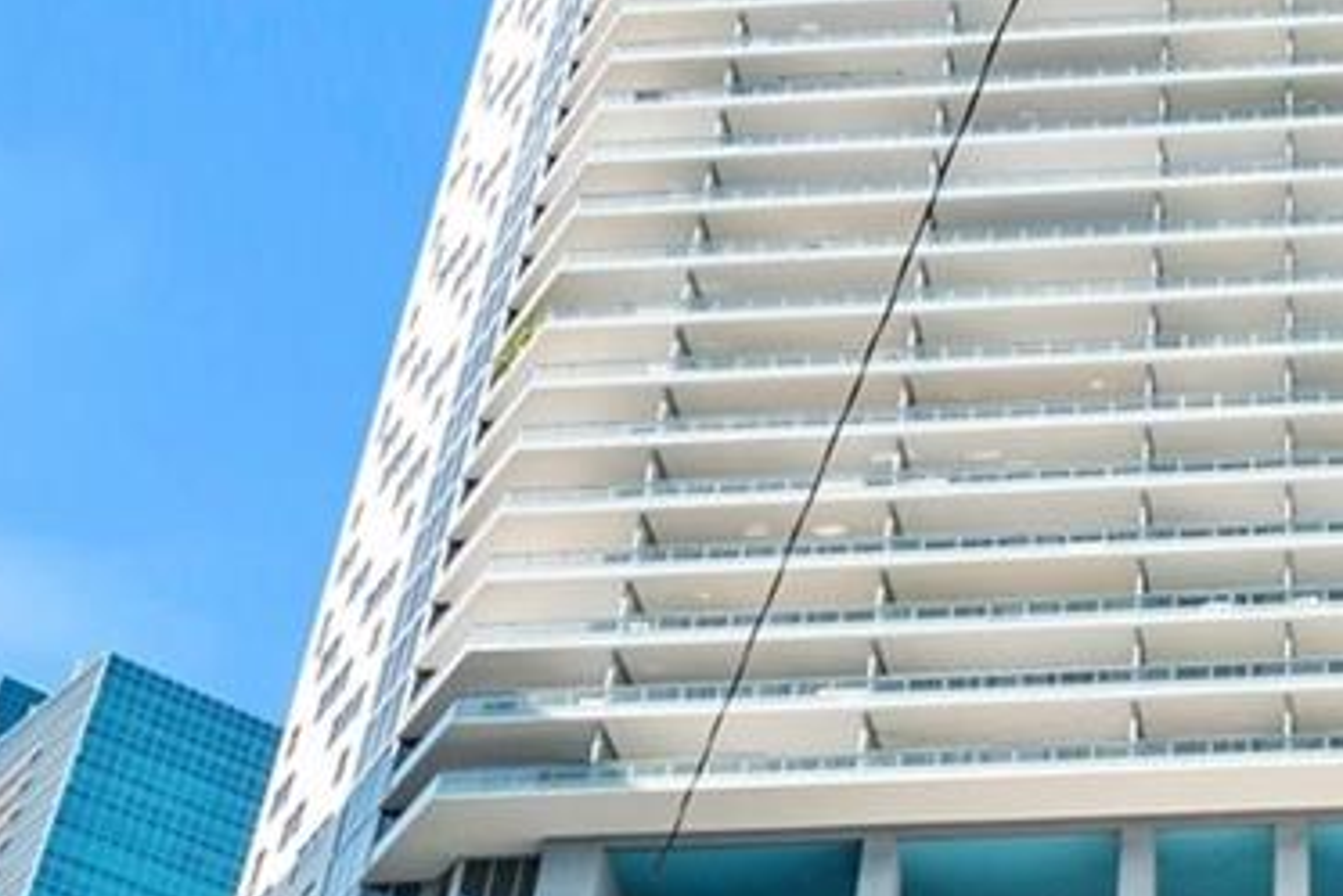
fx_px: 2239
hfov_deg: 32.2
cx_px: 1127
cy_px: 1045
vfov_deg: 21.2
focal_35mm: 60
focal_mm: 14
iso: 200
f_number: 8
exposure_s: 1/320
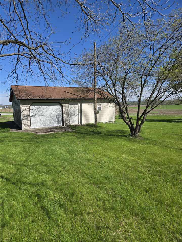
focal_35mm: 23
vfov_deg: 73.9
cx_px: 91
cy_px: 121
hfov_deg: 58.9
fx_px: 161
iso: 25
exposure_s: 1/2163
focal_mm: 5.4
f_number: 1.8
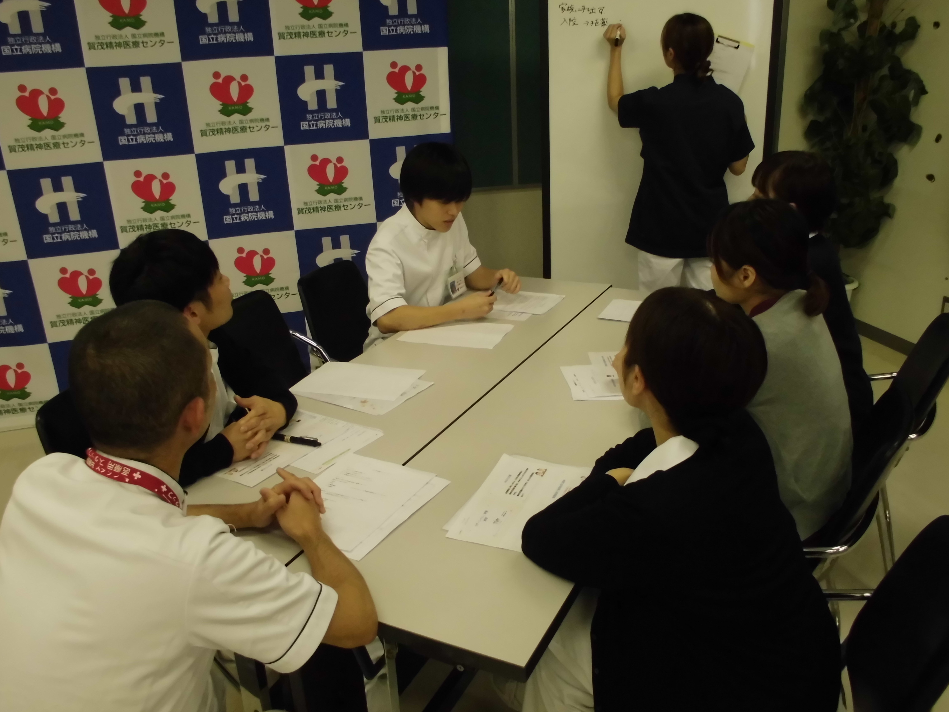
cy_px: 356
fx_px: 795
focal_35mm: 29
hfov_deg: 61.7
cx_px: 474
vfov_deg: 48.2
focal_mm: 5.3
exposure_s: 1/60
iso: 400
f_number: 3.7
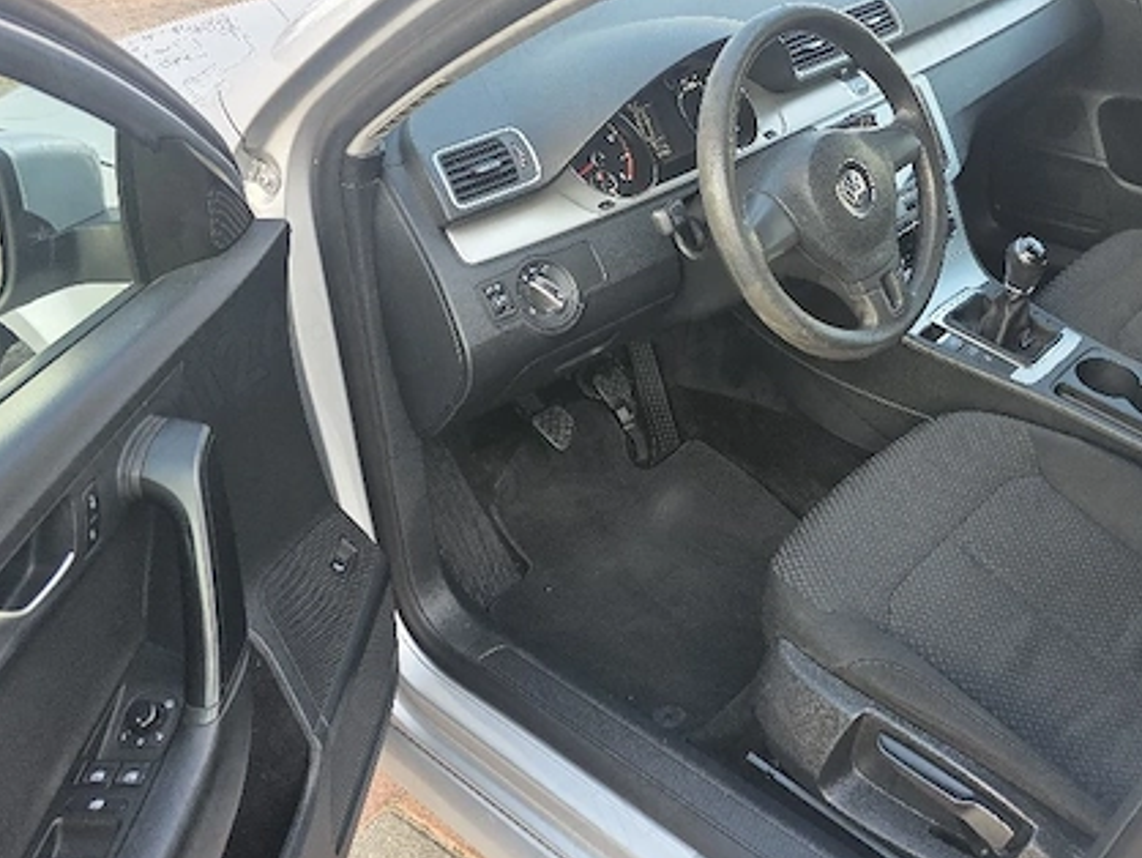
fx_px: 1089
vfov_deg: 42.9
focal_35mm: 33
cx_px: 751
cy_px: 393
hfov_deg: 54.3
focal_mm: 6.3
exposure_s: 1/182
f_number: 1.7
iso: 80
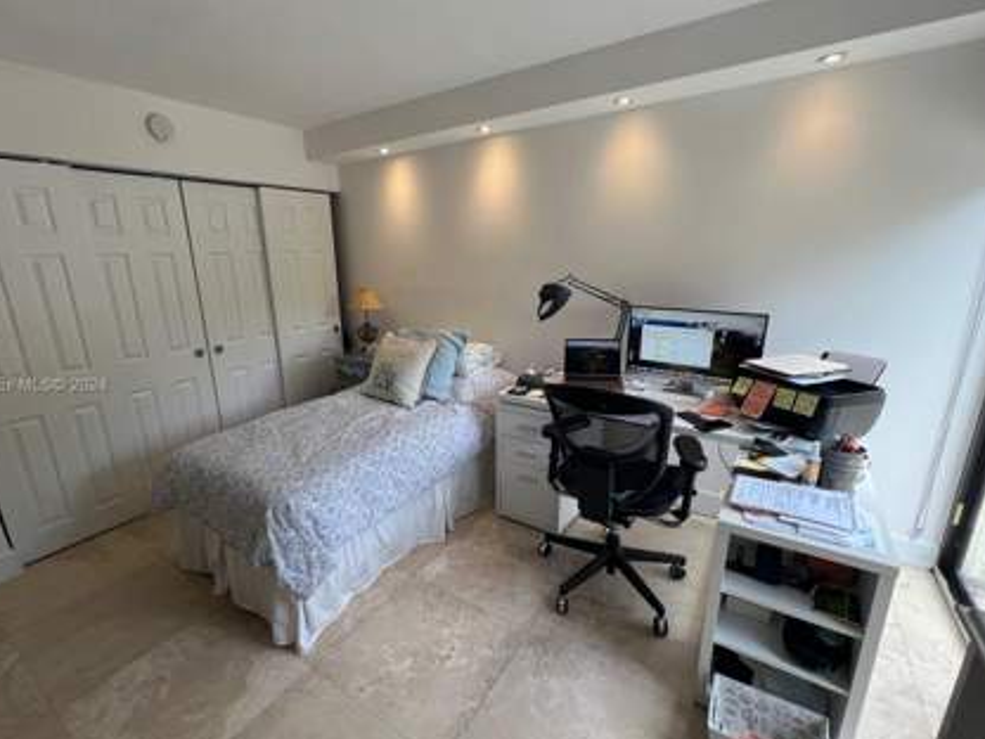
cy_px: 386
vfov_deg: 81.7
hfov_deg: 98.0
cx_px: 455
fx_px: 427
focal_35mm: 15
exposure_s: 1/120
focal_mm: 1.57
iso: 80
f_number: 1.8
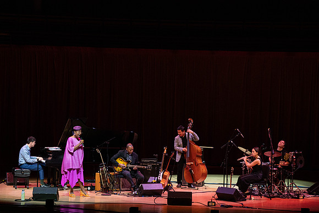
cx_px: 160
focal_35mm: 143
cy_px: 106
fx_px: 1267
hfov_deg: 14.3
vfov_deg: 9.6
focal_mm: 143
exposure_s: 1/320
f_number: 8
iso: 4000
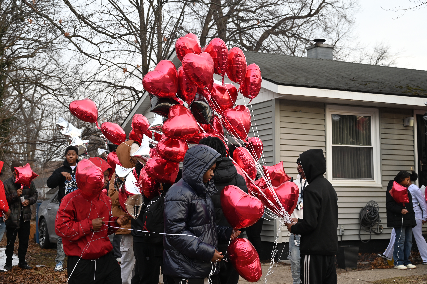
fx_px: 628
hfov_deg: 37.5
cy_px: 142
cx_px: 214
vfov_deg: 25.5
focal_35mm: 53
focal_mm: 53
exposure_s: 1/250
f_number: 4
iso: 250
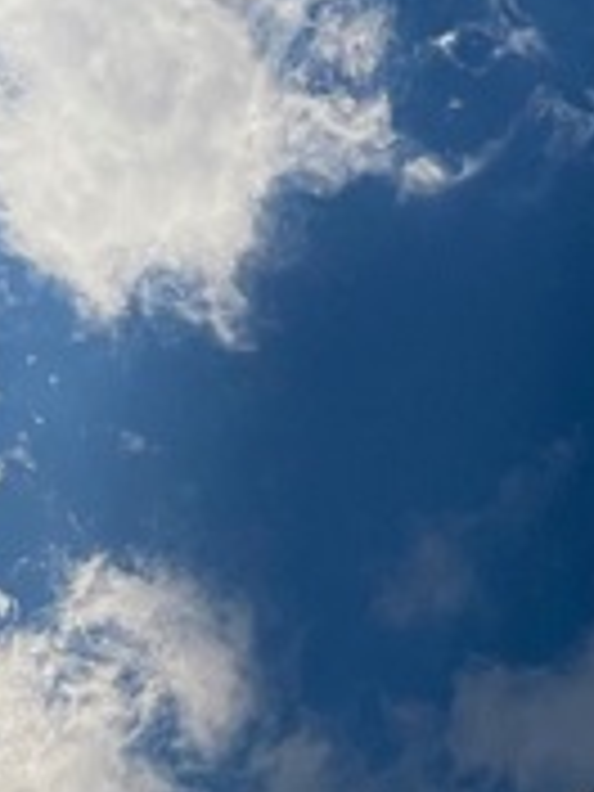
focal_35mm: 373
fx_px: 8534
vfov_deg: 5.1
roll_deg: +4.2
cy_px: 1971
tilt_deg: +30.9
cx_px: 32
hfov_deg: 4.0
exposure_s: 1/5525
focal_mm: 7.5
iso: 25
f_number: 2.2
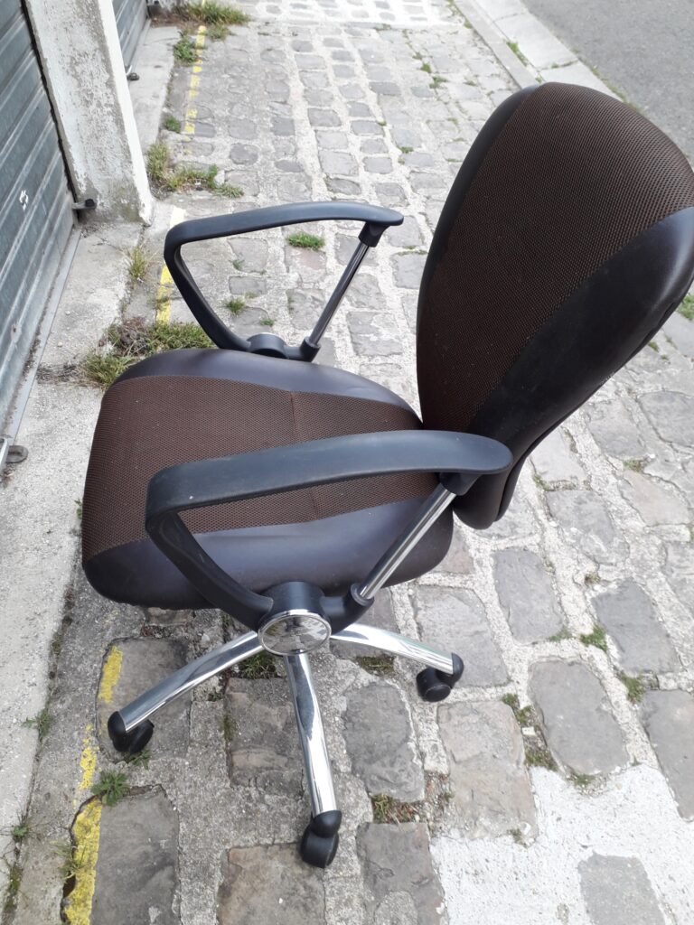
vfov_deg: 65.3
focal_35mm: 27
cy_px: 462
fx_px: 722
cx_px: 347
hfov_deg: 51.4
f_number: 1.9
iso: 40
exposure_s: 1/135
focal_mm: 3.6
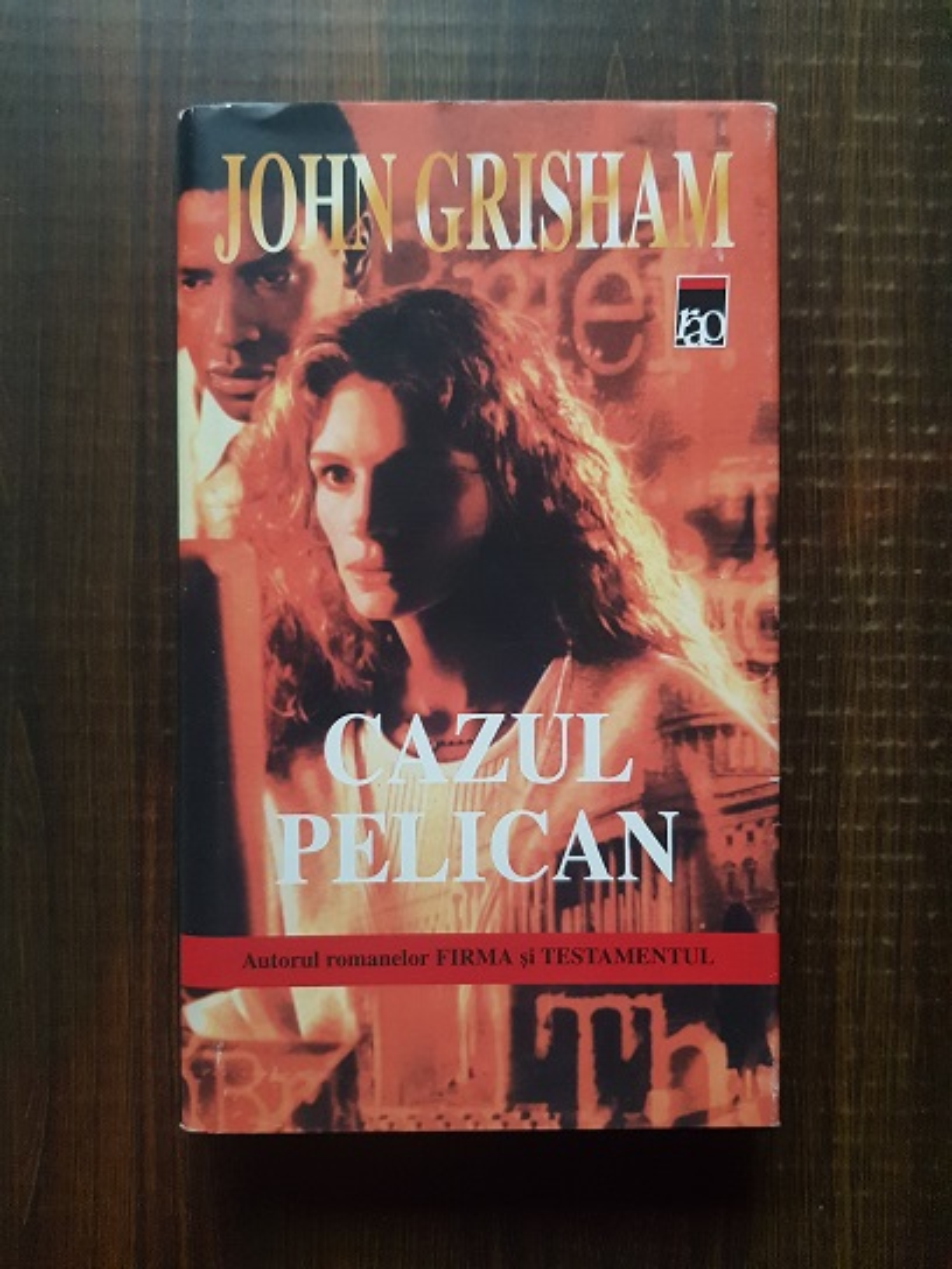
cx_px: 476
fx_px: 953
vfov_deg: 67.3
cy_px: 634
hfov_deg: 53.1
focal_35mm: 26
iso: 640
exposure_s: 1/60
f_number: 1.7
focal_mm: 4.3
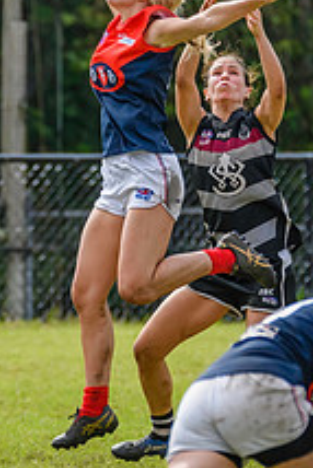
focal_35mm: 1799
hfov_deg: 0.8
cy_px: 113
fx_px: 23422
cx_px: 256
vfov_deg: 1.1
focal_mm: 420
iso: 1000
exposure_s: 1/2000
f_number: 6
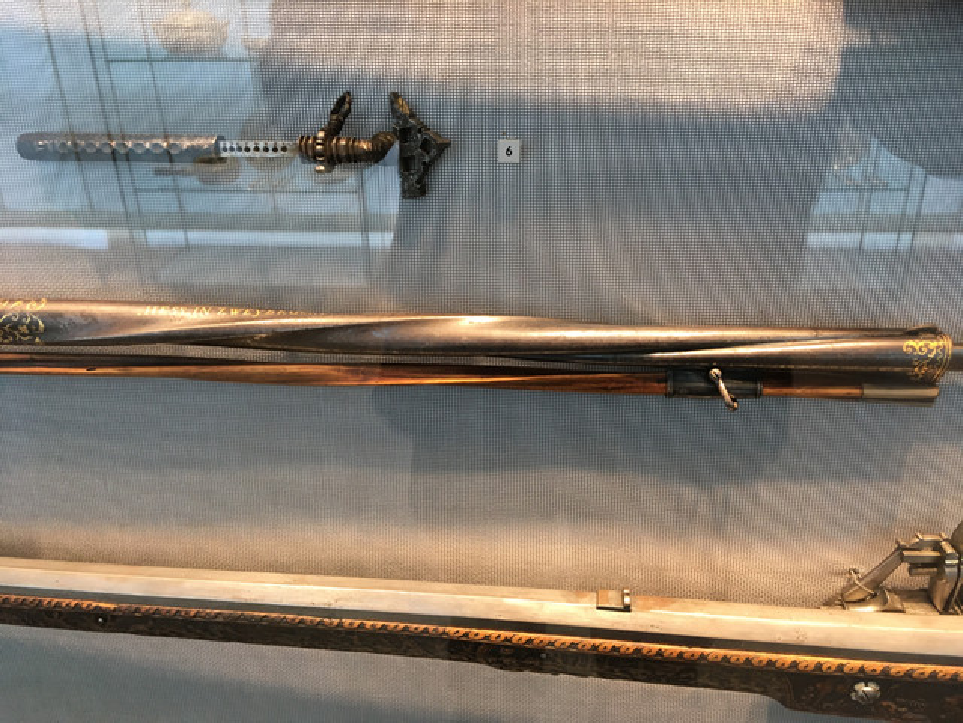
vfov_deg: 48.2
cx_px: 482
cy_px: 362
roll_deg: +1.6
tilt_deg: -26.5
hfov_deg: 61.7
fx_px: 807
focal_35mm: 29
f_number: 2.2
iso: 50
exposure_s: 1/33
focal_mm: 4.15
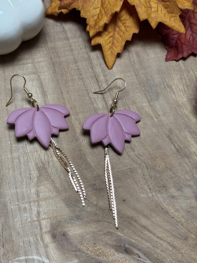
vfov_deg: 36.8
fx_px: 395
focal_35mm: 52
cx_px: 98
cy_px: 132
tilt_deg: -66.8
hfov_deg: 28.0
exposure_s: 1/60
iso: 80
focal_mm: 5.96
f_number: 1.6
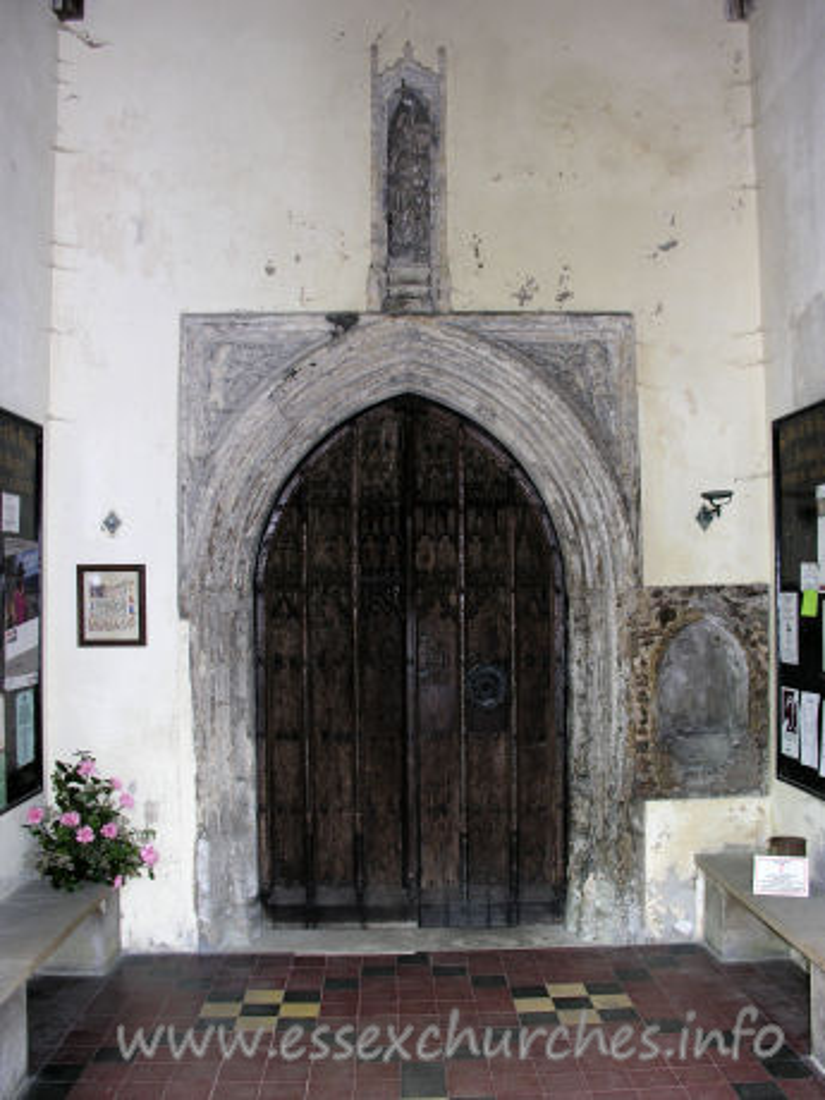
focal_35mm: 35
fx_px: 1112
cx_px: 412
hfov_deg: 40.7
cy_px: 550
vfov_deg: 52.6
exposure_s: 1/60.1
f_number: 2.8
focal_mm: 8.9
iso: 74
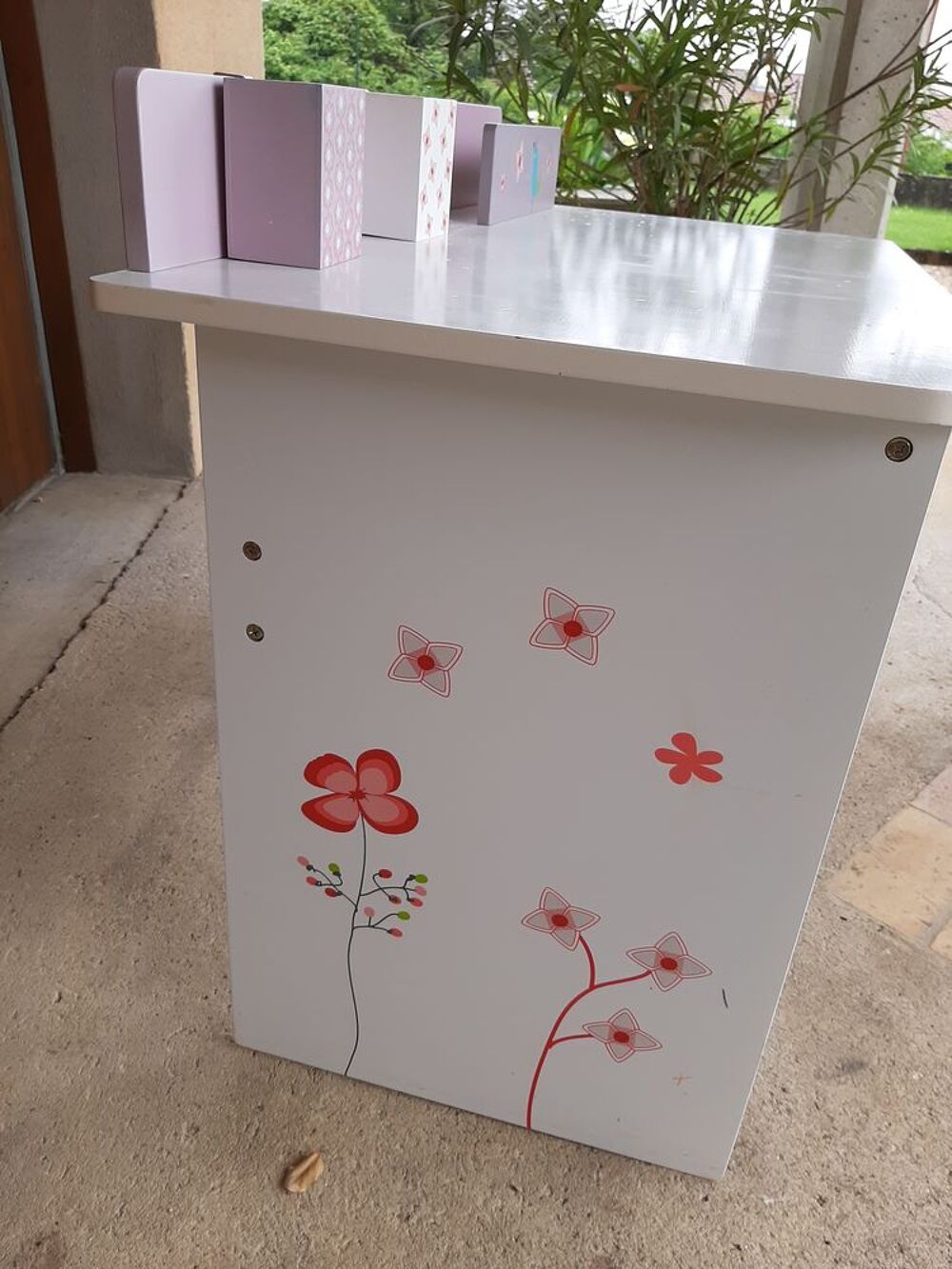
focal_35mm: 26
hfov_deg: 53.1
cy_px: 634
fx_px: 953
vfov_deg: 67.3
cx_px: 476
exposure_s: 1/261
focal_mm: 3.93
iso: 40
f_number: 1.7
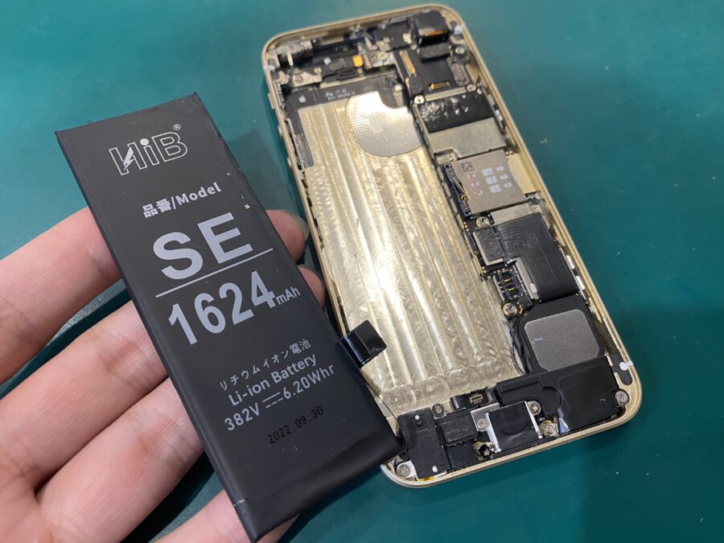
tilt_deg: -65.6
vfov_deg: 54.9
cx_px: 362
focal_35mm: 25
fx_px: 523
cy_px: 272
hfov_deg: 69.4
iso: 80
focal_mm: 4.25
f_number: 1.8
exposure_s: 1/50
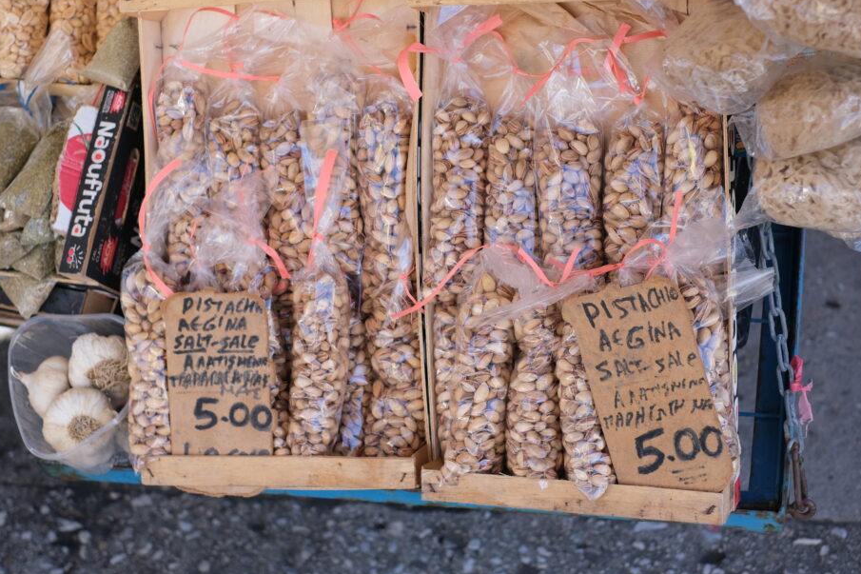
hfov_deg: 33.4
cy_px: 254
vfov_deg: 22.6
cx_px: 426
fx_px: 1435
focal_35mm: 60
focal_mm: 35
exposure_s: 1/450
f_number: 3.2
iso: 320
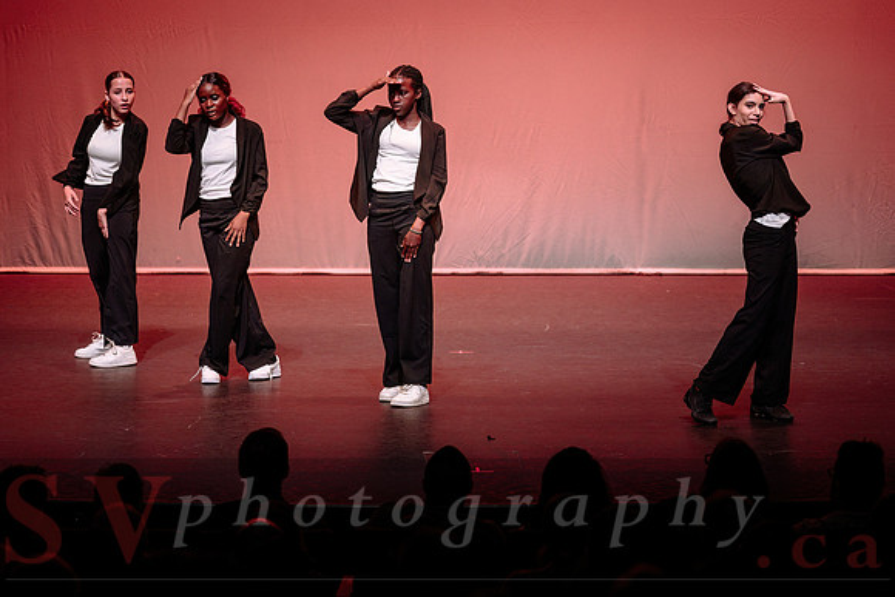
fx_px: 3166
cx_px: 514
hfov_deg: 16.1
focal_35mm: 127
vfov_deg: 10.8
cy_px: 231
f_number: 2.8
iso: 1250
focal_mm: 102
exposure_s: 1/400
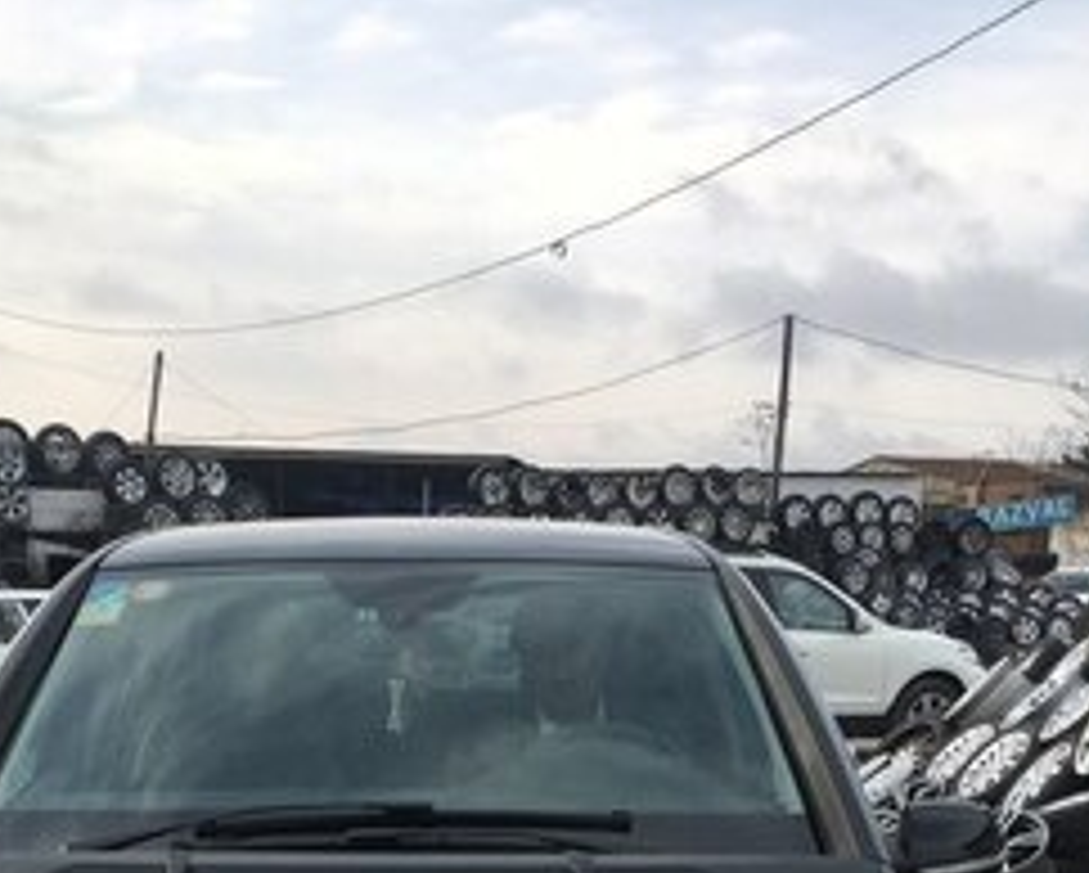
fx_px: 1871
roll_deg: -0.5
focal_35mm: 58
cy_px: 1112
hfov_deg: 32.3
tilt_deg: -14.8
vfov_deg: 23.5
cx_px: 405
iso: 25
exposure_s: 1/855
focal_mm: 4.15
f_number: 2.2
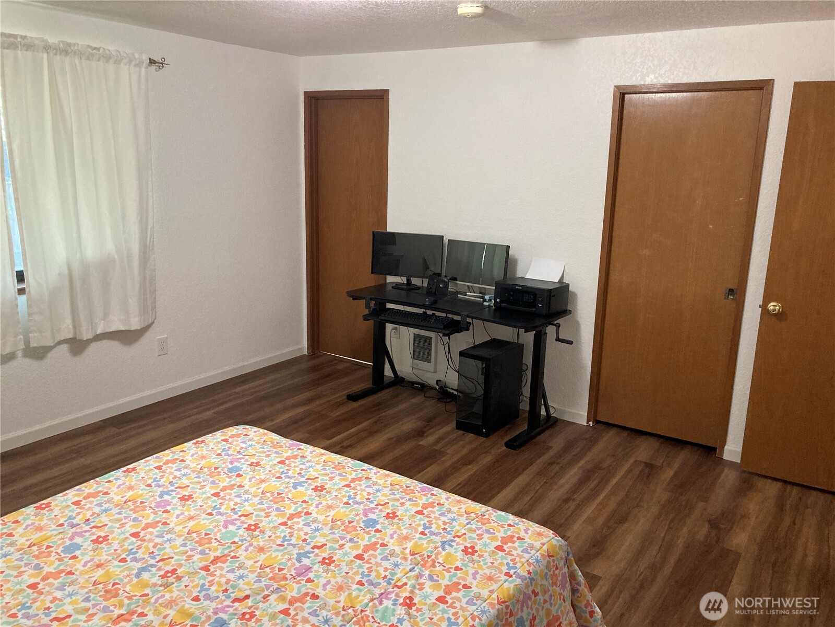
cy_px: 314
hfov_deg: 63.4
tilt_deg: -13.3
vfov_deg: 49.7
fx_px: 675
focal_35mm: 28
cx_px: 418
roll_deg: -1.3
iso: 320
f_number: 1.8
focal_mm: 3.99
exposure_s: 1/60
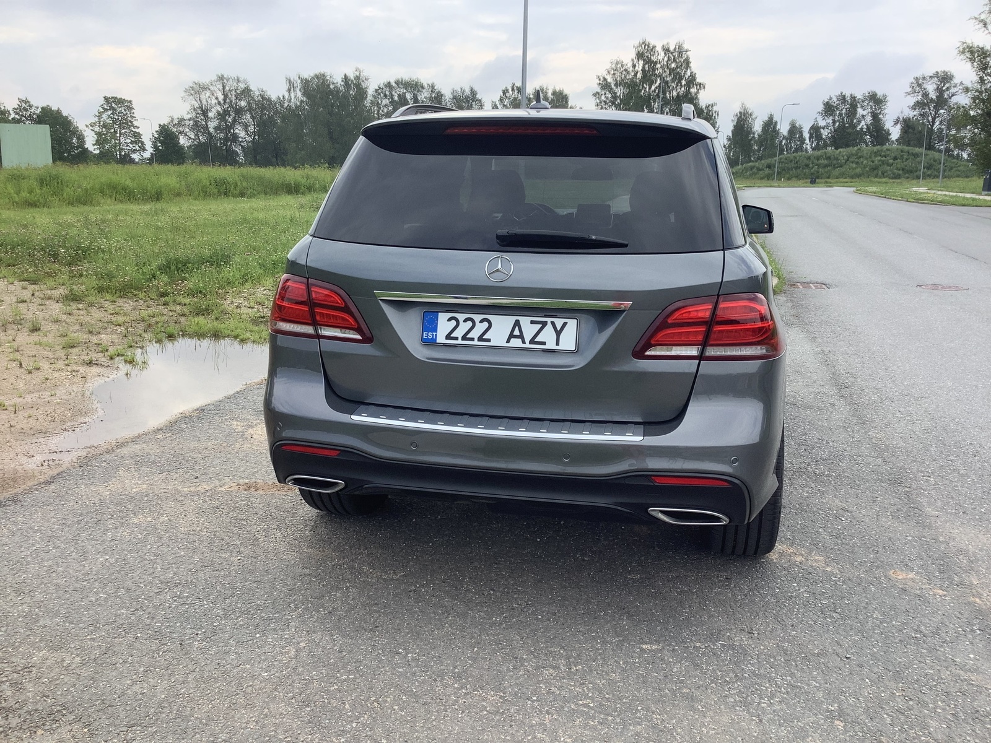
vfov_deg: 45.4
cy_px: 372
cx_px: 496
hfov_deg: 58.4
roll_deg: -1.0
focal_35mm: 31
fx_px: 887
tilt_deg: -12.2
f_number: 2.4
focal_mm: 3.3
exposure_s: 1/574
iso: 25
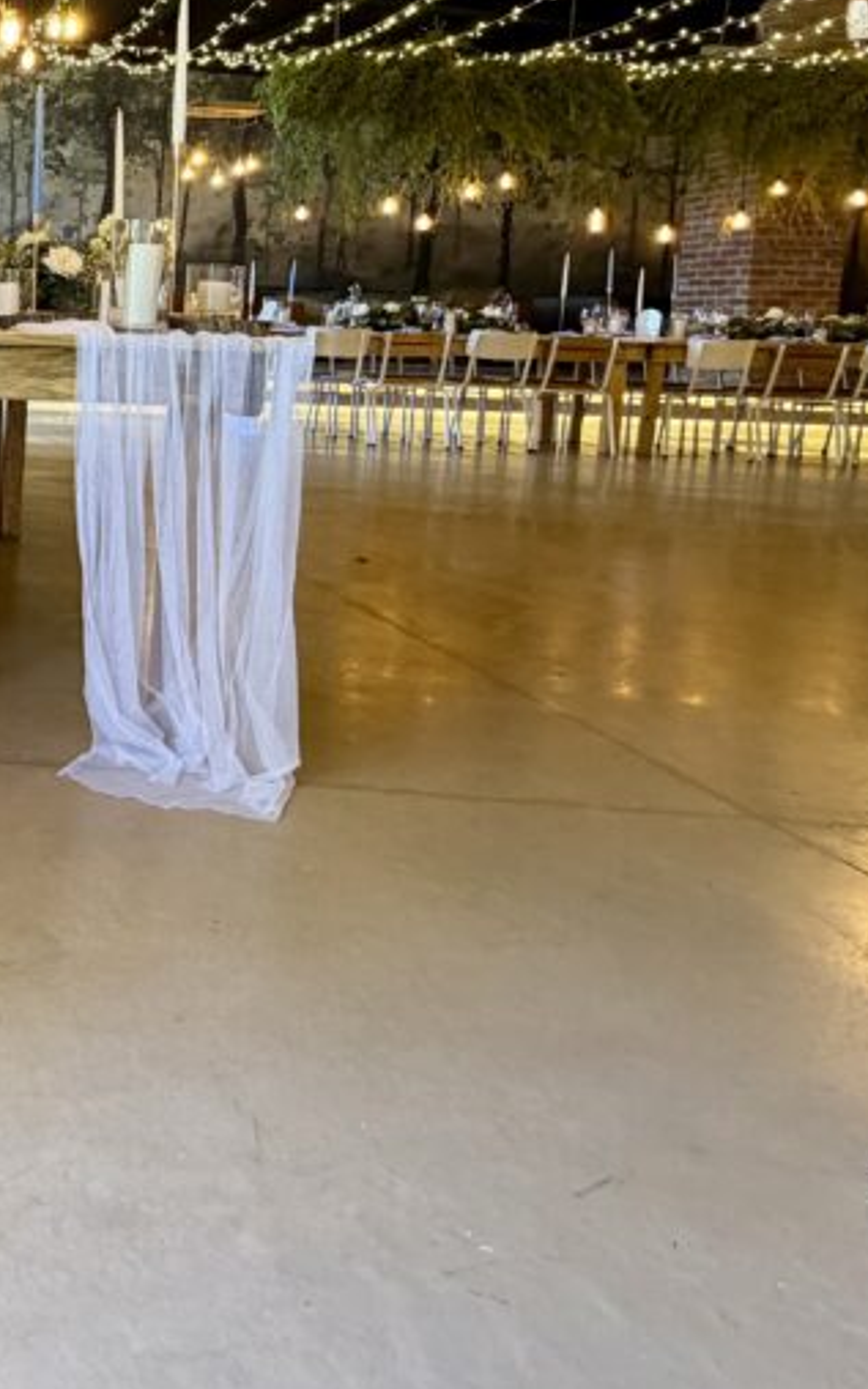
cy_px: 395
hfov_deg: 30.6
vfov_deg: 60.4
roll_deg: -1.6
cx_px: -318
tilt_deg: -4.6
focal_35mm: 30
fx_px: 1135
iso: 250
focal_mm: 2.22
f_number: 2.2
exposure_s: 1/50
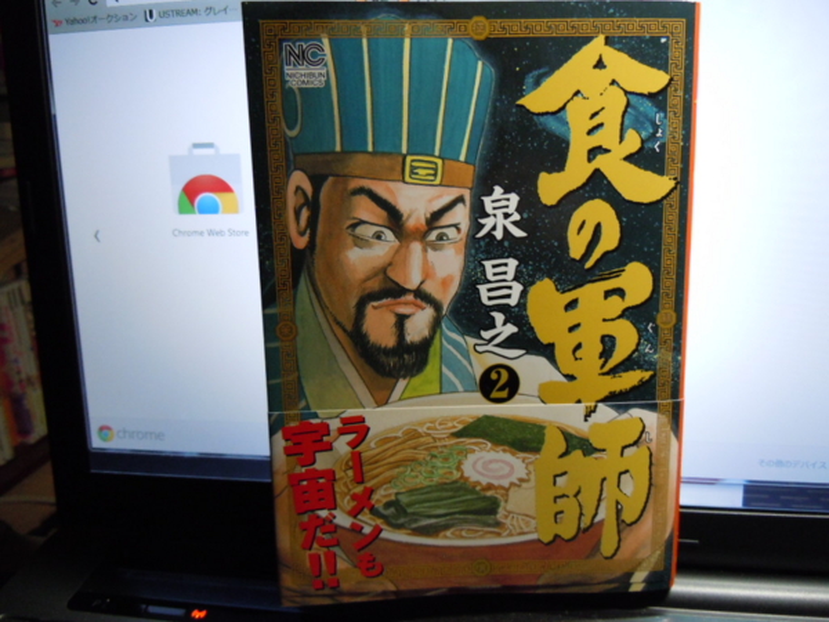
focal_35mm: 30
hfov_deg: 60.0
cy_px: 311
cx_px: 414
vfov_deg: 46.8
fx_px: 718
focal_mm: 5.4
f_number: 3.5
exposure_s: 1/25
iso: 400
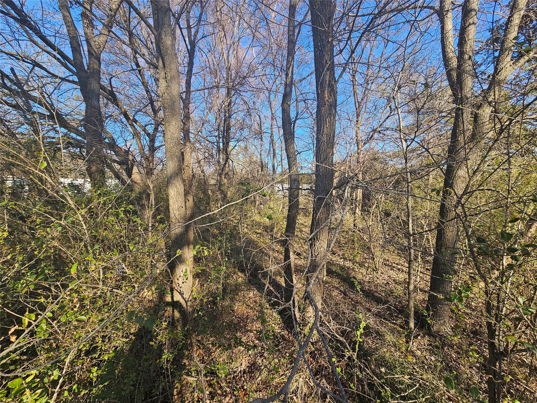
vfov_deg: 89.9
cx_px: 268
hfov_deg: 106.2
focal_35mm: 13
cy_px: 202
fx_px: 202
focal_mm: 2.2
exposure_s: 1/415
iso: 50
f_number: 2.2
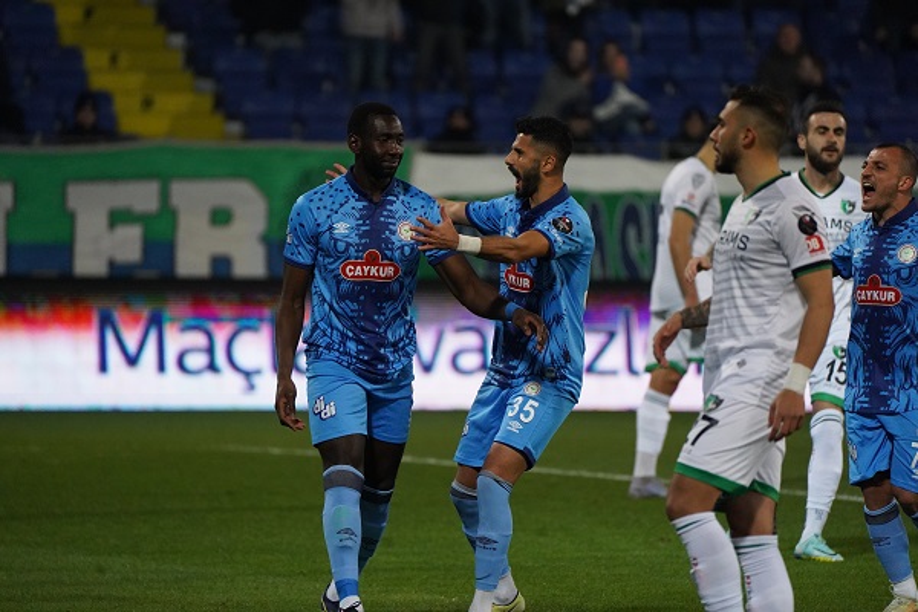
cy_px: 306
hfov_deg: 5.2
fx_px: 10199
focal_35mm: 400
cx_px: 459
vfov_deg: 3.4
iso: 8000
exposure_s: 1/2000
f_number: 5.6
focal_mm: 400
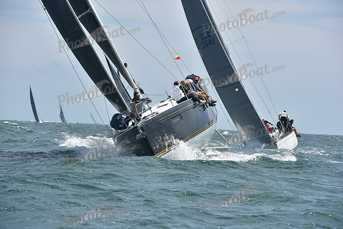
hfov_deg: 13.2
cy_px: 114
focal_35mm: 155
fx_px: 1477
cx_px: 172
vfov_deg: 8.9
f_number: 8
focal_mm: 155
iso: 250
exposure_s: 1/1250
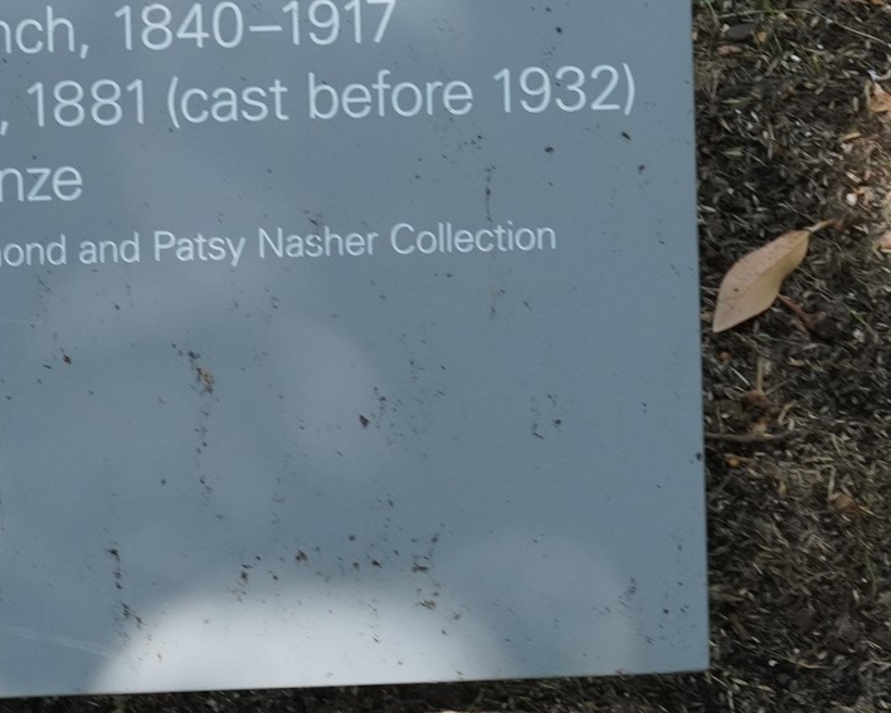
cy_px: 289
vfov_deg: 9.7
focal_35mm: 159
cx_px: 305
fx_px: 4195
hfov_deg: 12.1
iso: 1250
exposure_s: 1/100
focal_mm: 60
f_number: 14
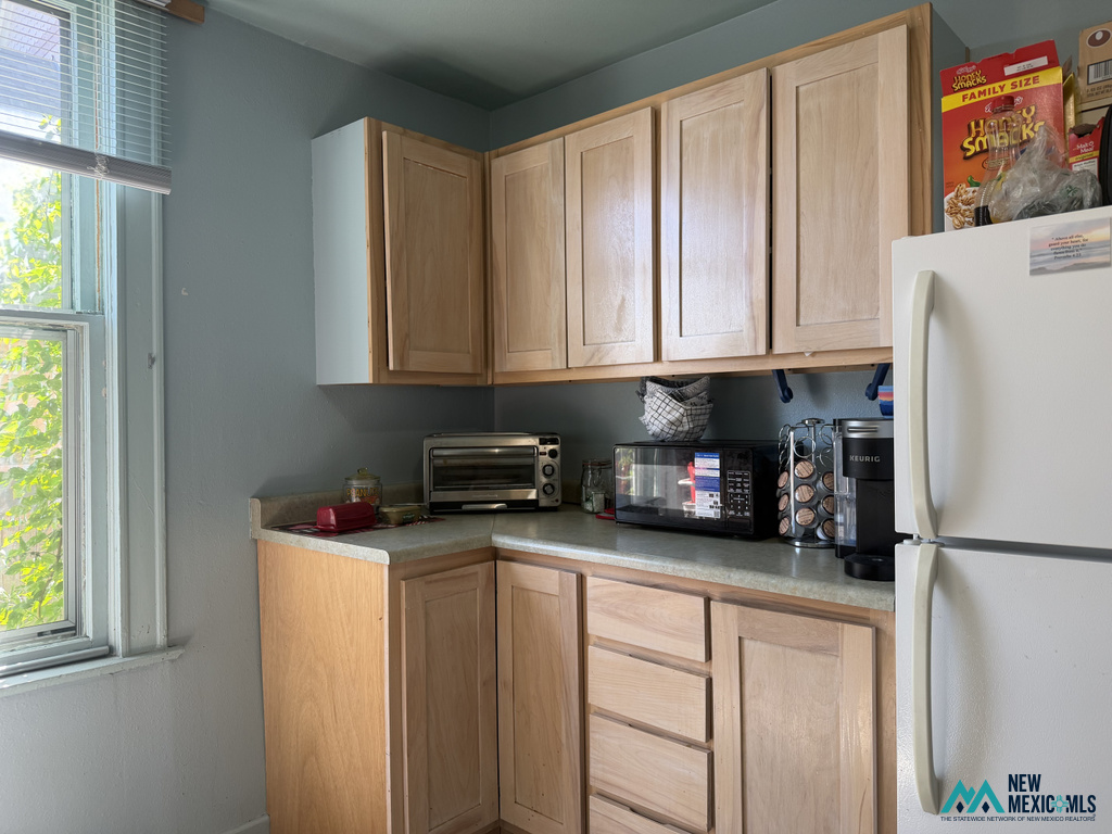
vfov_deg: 56.8
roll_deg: +0.7
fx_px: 771
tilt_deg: -0.2
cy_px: 417
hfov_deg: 71.6
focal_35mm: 24
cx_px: 556
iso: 100
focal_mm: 6.76
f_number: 1.78
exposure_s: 1/120
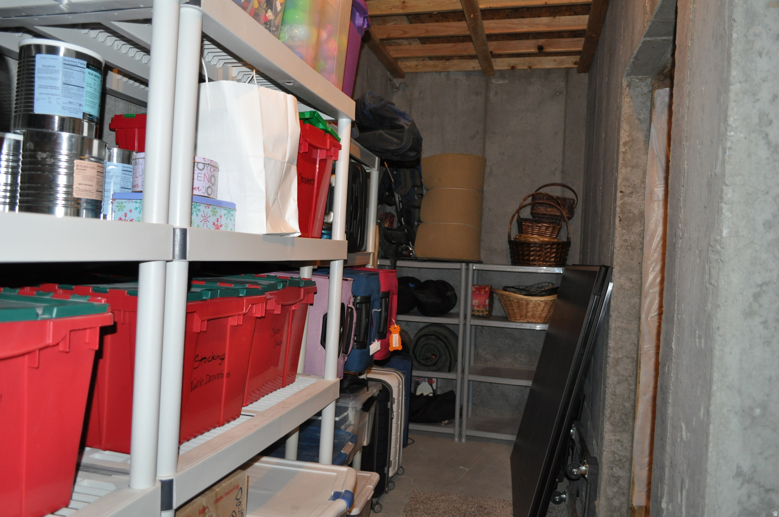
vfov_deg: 47.8
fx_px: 584
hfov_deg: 67.4
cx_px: 390
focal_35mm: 27
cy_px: 258
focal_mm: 18
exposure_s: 1/60
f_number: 3.5
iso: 800
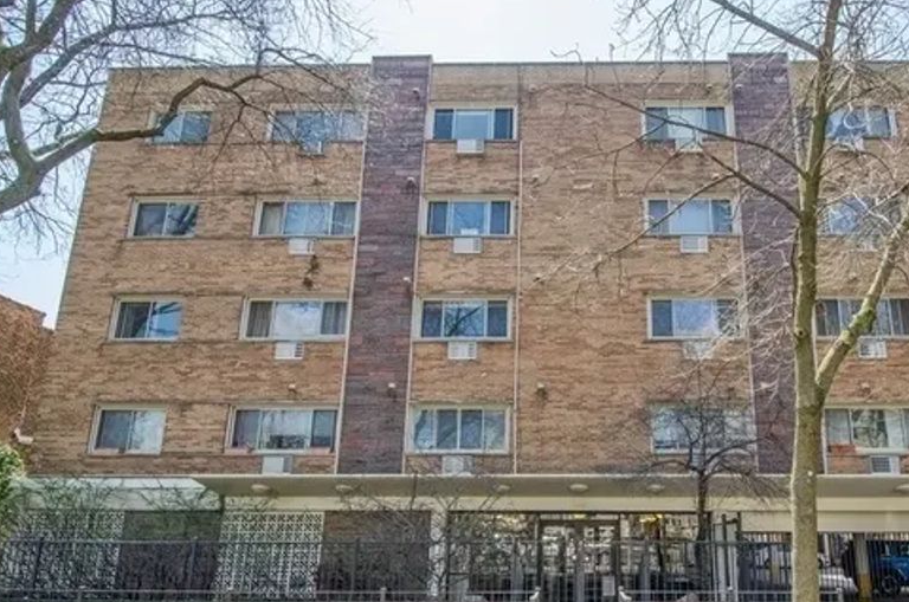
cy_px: 371
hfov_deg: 72.1
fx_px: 605
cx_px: 589
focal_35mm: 24
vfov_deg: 52.5
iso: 200
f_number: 9
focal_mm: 12
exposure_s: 1/125
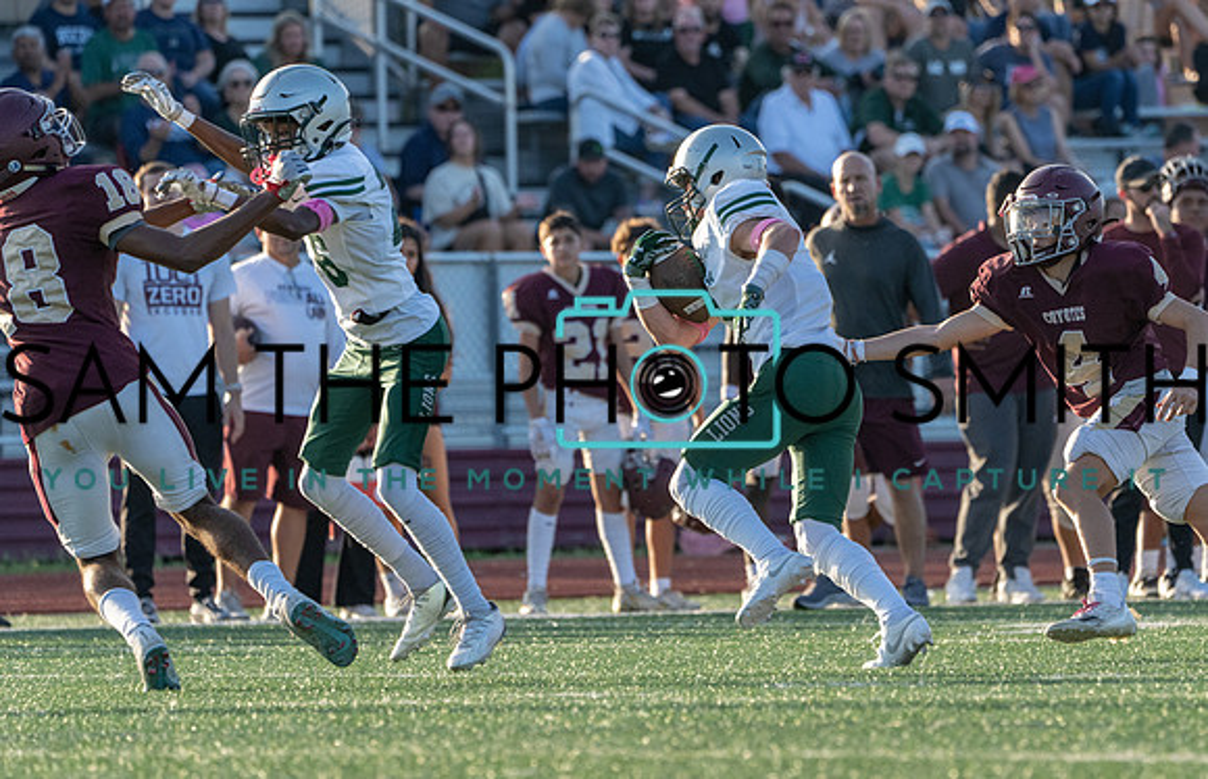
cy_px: 404
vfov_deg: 2.8
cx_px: 723
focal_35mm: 486
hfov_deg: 4.3
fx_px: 16135
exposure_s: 1/1250
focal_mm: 400
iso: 1600
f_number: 8
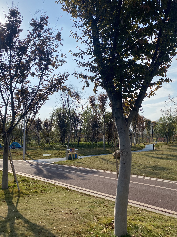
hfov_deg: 51.3
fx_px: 184
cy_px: 122
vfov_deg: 65.3
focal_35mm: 27
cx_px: 86
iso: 32
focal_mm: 4.25
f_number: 1.8
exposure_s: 1/5025
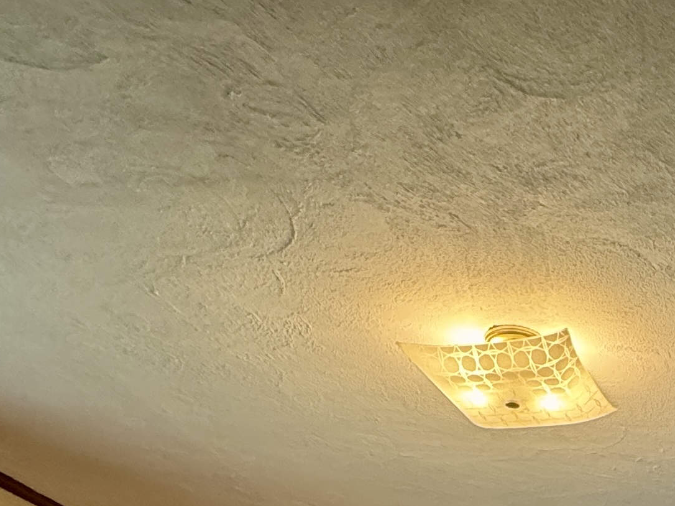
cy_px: 928
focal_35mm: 52
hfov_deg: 33.9
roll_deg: -1.3
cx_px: 662
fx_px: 1014
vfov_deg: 19.9
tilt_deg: -6.0
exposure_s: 1/120
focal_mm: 2.22
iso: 320
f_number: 2.2
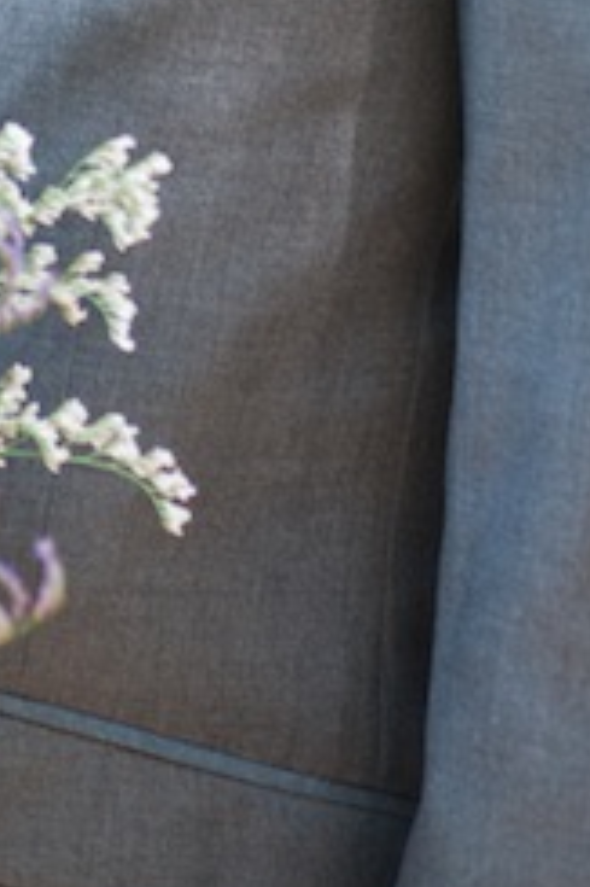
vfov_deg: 6.5
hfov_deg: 4.4
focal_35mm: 313
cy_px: -445
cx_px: -322
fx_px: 7705
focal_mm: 85
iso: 320
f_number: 2.8
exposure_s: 1/320
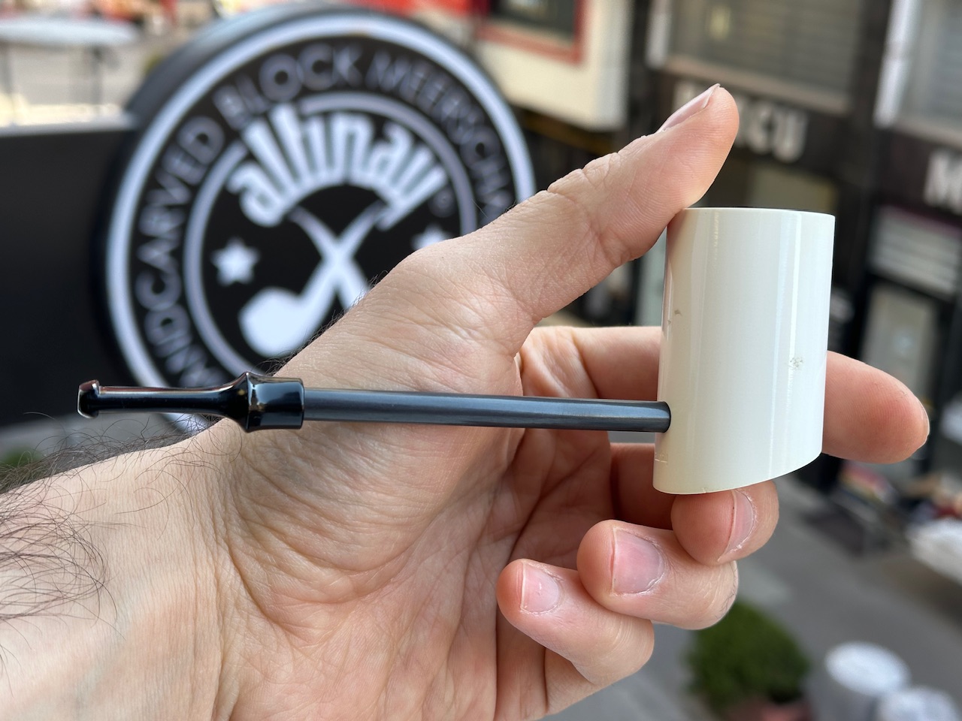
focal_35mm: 48
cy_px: 360
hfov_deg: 39.7
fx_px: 1334
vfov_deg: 30.3
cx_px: 481
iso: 64
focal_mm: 6.86
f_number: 1.78
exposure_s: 1/268
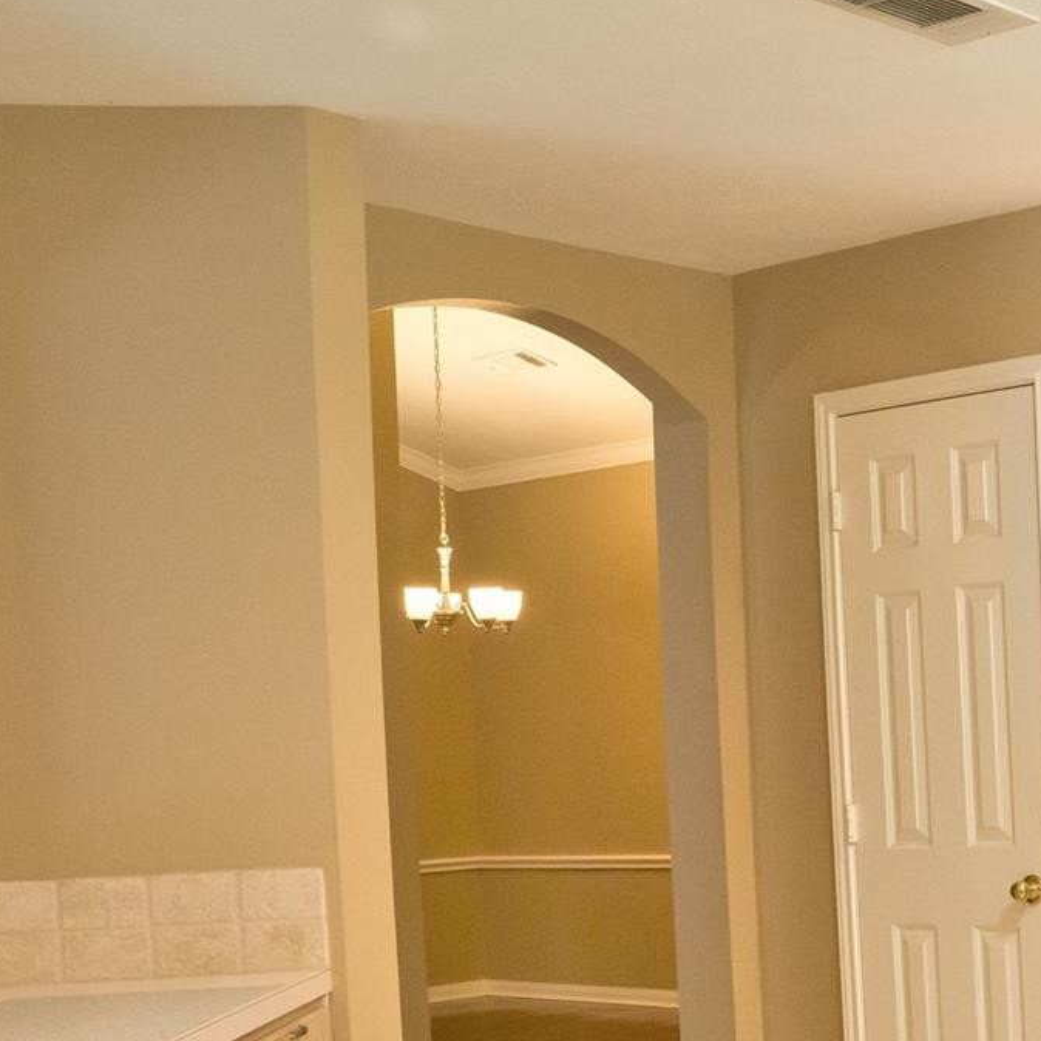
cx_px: 1299
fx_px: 2109
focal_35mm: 62
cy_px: 884
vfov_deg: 27.0
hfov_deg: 24.7
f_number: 10
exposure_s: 1/60
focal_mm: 24
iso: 3200
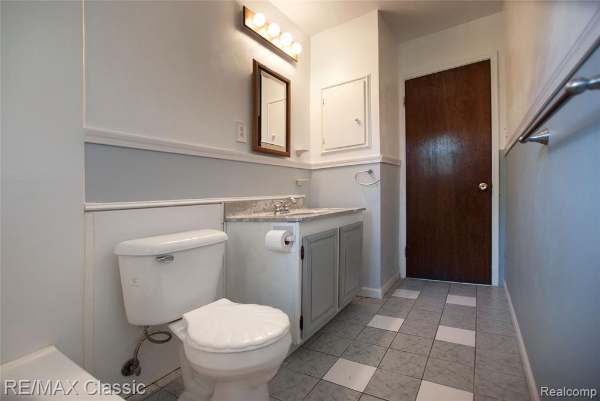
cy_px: 200
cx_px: 300
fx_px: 250
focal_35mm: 15
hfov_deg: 100.4
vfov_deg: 77.4
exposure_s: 1/100
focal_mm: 10
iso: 800
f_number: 3.5
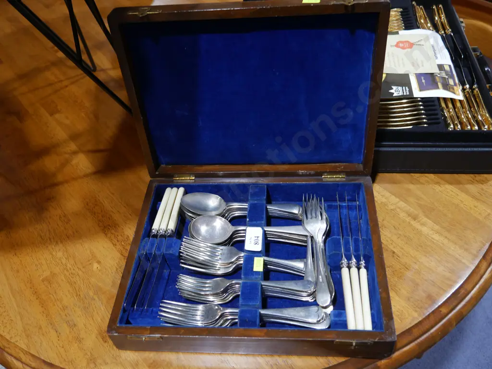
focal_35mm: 32
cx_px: 246
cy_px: 184
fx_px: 455
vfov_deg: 44.2
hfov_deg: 56.8
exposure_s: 1/60
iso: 320
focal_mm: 16
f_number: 3.6
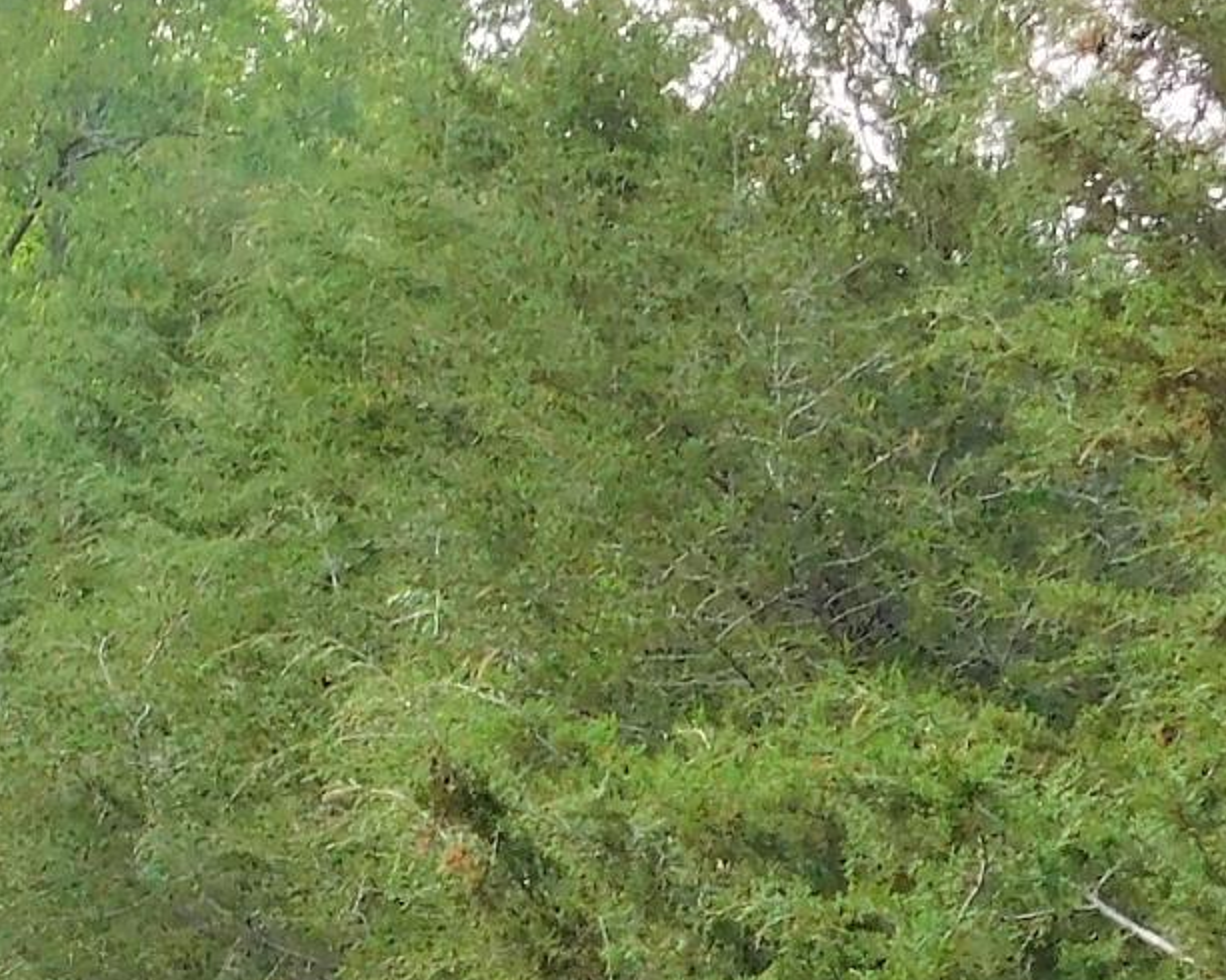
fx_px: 6239
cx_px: -828
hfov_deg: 10.7
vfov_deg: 8.8
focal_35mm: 172
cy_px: 1268
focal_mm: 6.3
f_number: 3.5
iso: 125
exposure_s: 1/400
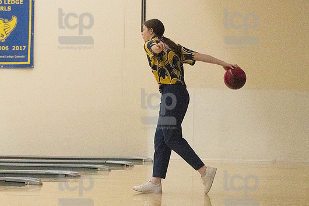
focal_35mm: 128
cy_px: 109
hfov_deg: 16.0
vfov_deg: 10.7
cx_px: 159
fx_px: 1098
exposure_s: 1/1250
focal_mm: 78
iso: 10000
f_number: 4.5
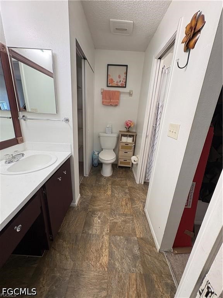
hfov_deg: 85.7
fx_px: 120
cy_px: 149
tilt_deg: -17.2
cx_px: 112
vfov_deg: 102.1
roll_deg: -4.1
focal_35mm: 14
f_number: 2.2
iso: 160
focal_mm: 2.22
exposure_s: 1/60
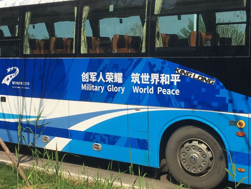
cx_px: 132
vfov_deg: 26.1
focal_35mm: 56
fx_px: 406
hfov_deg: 34.3
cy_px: 85
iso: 32
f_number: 2.2
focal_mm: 4.15
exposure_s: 1/2198
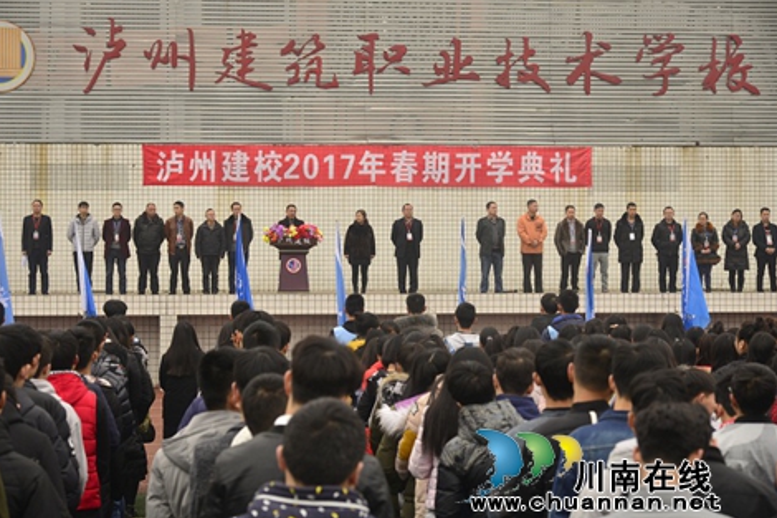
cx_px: 375
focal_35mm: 83
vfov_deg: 16.4
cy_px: 269
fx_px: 1791
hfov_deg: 24.5
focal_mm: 78
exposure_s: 1/100
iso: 500
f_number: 5.6
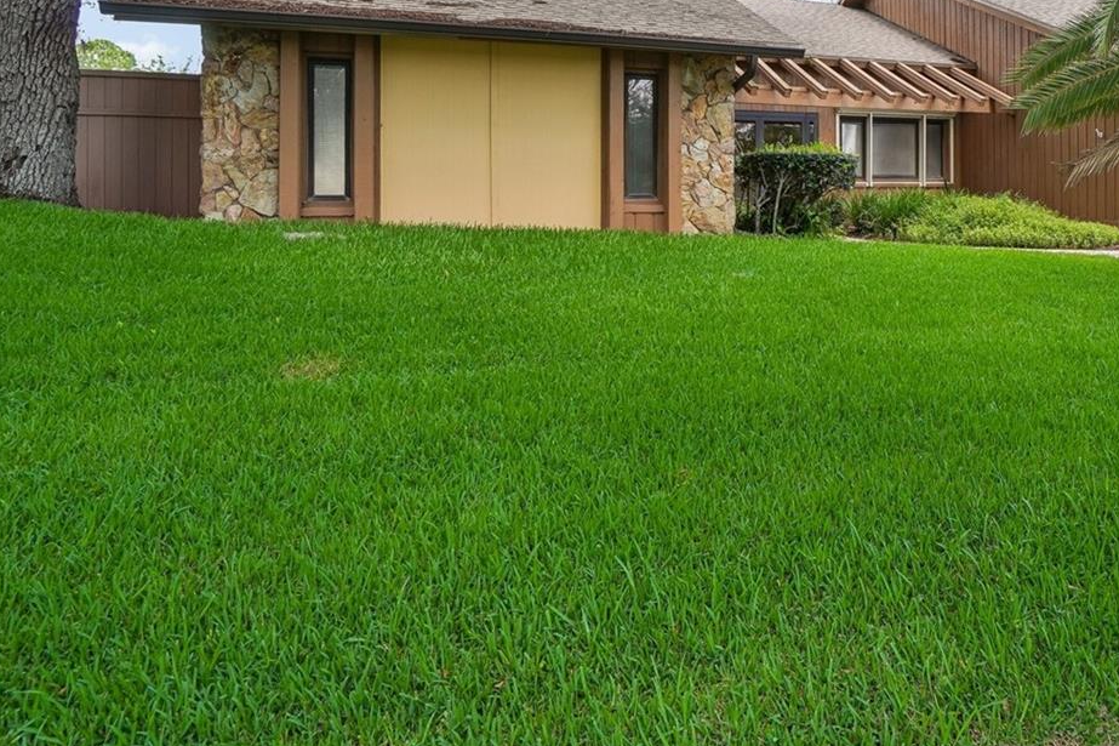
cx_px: 843
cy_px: 173
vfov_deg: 47.4
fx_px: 808
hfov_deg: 65.1
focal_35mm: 26
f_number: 8
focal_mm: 10
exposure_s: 1/45
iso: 100
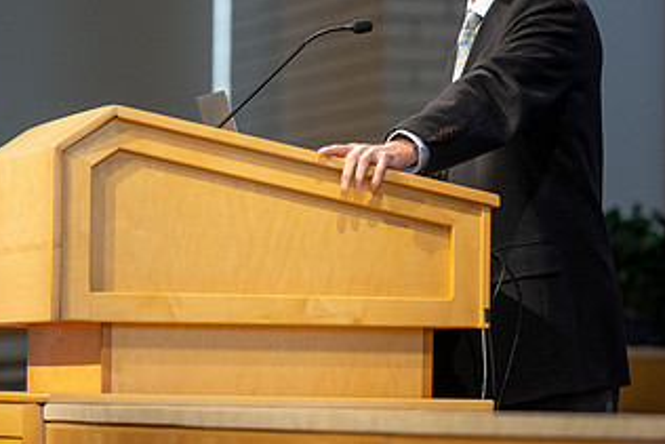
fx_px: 6782
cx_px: 240
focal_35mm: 367
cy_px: 102
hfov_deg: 5.6
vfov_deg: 3.7
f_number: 2.8
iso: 1600
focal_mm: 200
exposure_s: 1/400
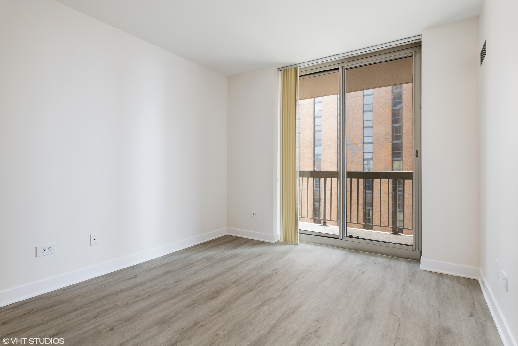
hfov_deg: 86.9
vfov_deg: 64.6
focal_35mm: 19
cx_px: 259
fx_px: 273
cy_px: 173
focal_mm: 19
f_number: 8
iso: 200
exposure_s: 8
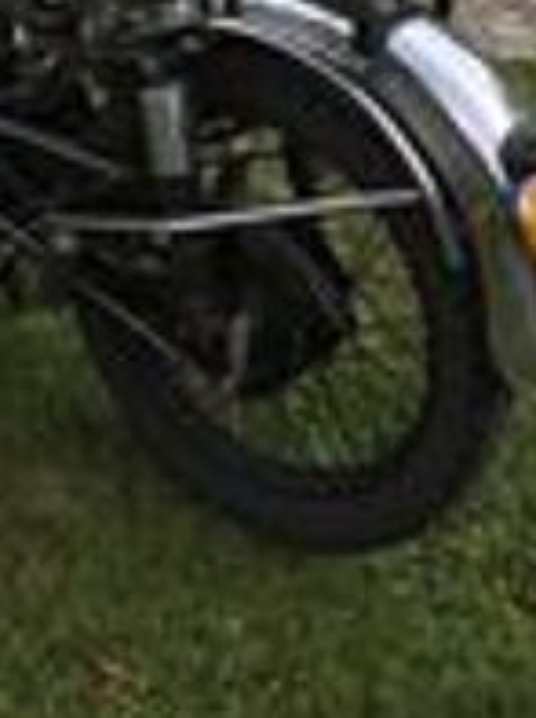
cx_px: 131
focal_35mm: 63
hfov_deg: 23.0
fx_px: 1305
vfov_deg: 29.7
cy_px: 89
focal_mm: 4.15
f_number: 2.2
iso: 32
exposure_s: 1/102
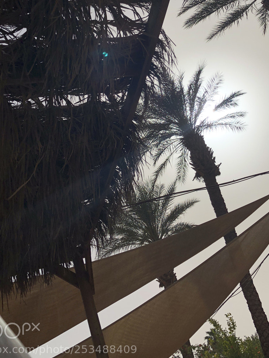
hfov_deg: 32.8
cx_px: 164
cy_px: 96
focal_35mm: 44
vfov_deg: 41.8
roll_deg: +18.9
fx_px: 456
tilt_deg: +37.7
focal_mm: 3.99
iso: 25
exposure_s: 1/12048
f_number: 1.8
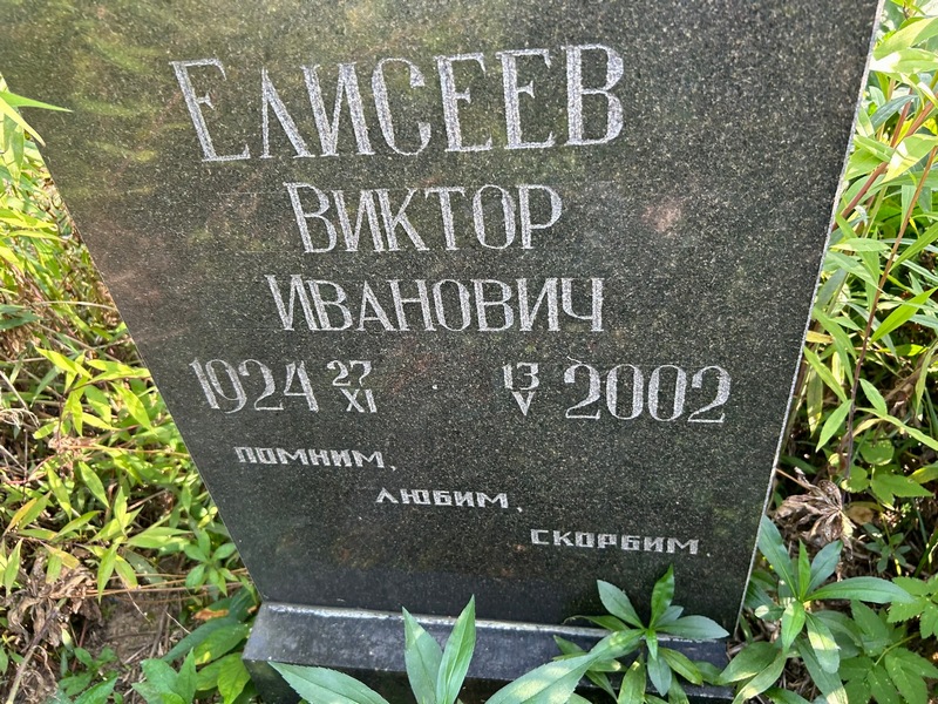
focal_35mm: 26
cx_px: 469
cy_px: 352
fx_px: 705
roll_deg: +6.8
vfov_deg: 53.1
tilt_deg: -34.1
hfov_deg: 67.3
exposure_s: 1/171
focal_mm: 5.7
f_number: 1.5
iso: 64
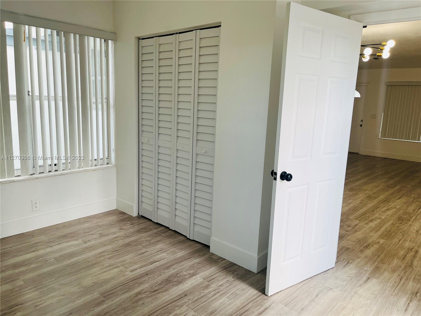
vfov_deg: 53.1
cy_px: 158
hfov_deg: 67.3
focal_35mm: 26
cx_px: 210
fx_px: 316
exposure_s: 1/166
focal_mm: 5.1
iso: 50
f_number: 1.6
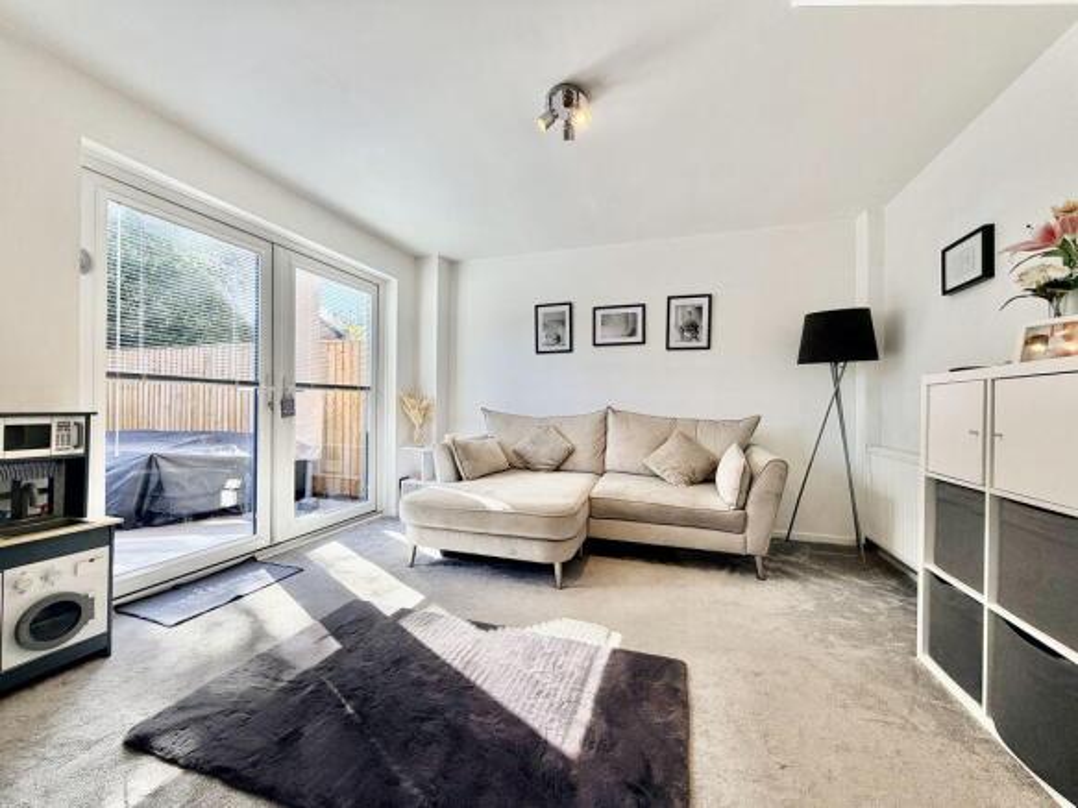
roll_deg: -0.6
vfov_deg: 85.7
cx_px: 539
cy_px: 404
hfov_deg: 102.1
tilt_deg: +0.1
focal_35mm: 14
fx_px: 436
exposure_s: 1/146
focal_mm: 2.22
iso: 50
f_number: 2.2
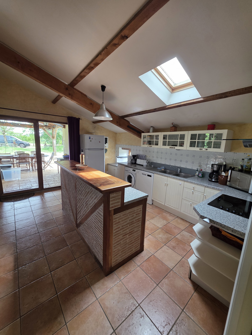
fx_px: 126
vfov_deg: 106.2
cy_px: 168
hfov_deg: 89.9
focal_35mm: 13
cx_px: 126
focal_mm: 2.2
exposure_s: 1/100
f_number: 1.9
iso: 125
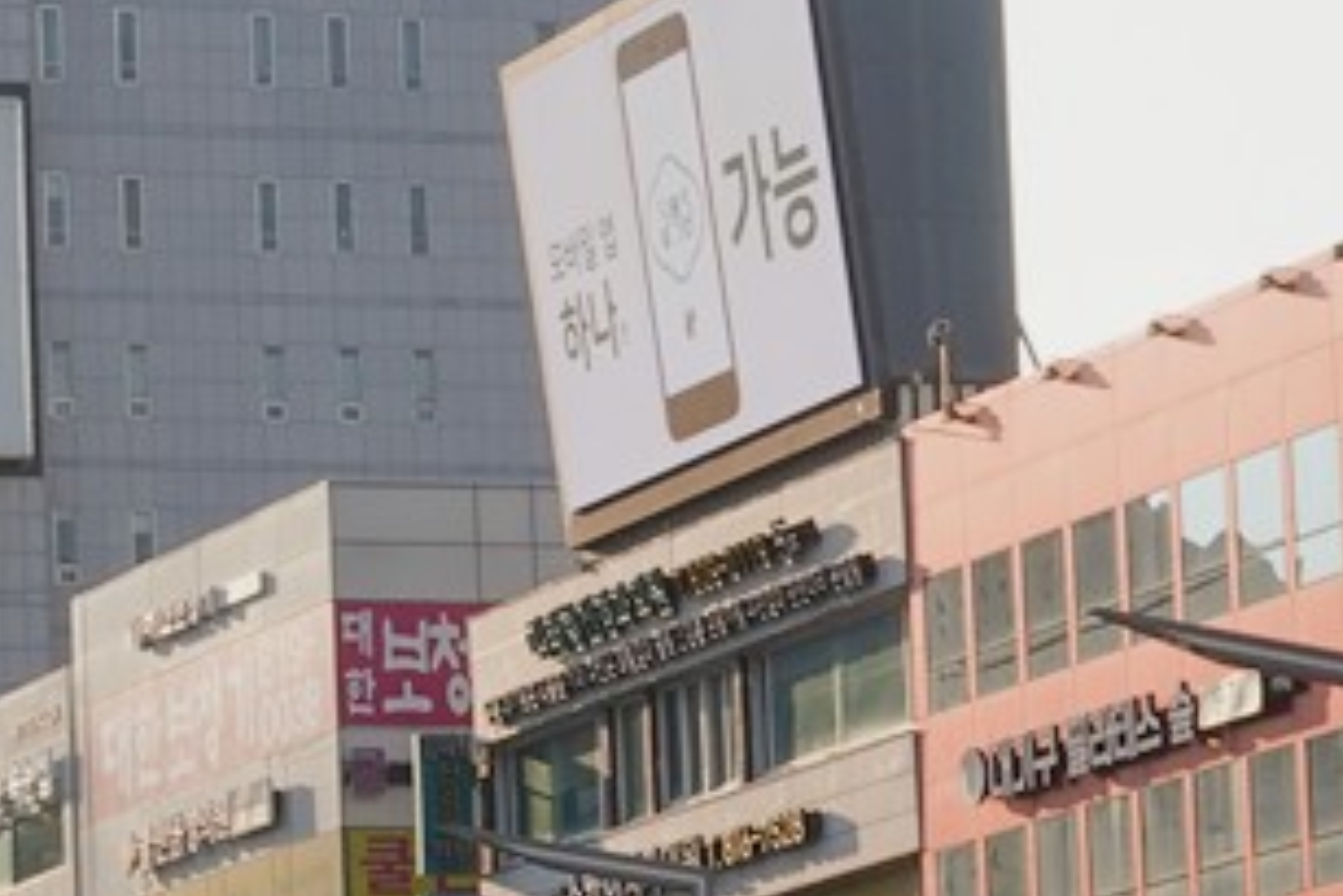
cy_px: 669
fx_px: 8509
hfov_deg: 8.8
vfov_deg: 6.0
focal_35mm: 228
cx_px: -569
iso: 400
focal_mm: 35
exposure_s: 1/100
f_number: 18
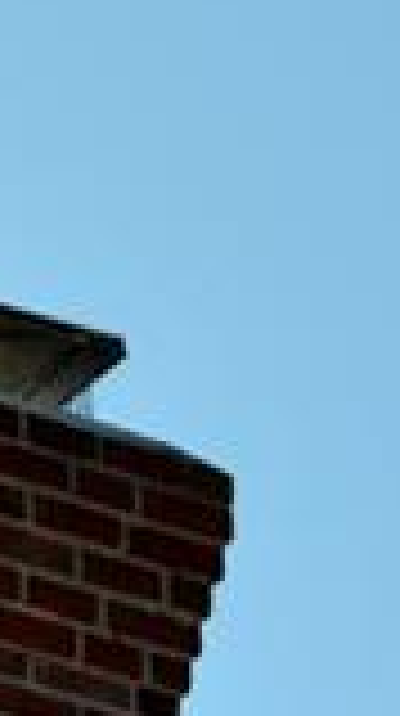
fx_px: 7902
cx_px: -301
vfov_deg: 5.1
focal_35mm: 418
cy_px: 1193
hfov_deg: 2.9
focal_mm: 55
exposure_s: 1/250
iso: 100
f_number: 8
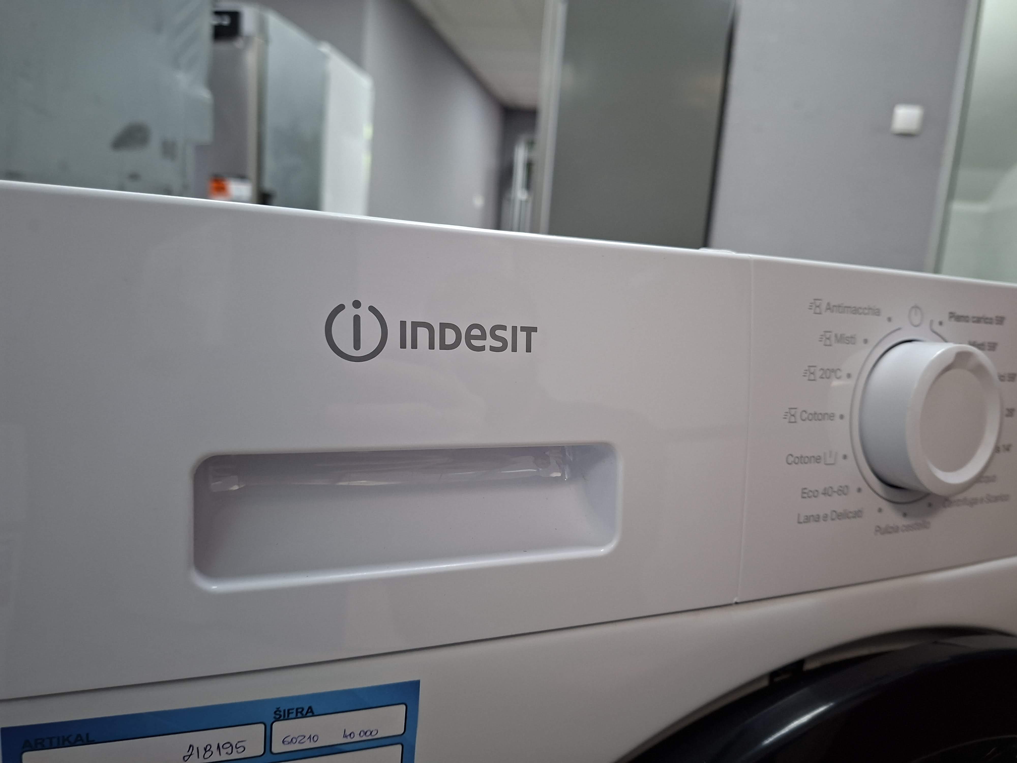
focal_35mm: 23
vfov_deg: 58.9
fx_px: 676
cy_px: 382
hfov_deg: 73.9
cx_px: 508
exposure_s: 1/50
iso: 320
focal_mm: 5.54
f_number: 1.8
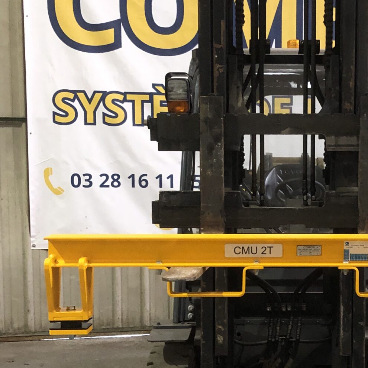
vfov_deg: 26.8
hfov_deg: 26.4
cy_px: 233
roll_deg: +0.0
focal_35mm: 64
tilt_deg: -4.6
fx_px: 770
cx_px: 291
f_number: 1.8
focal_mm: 4
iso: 80
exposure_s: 1/15
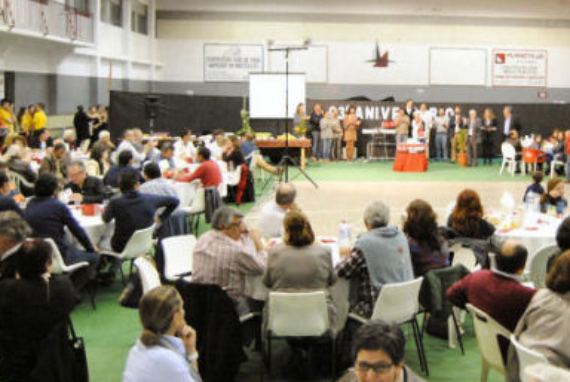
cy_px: 147
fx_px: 713
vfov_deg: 29.8
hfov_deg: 42.8
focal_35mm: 45
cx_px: 395
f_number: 3.5
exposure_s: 1/20
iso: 1600
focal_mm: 18
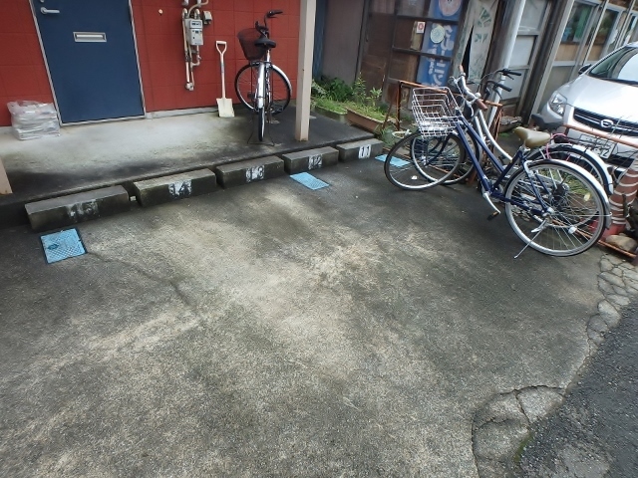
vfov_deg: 63.4
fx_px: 387
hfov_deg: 79.0
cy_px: 239
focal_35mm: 21
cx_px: 319
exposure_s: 1/200
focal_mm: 3.7
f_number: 3.5
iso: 125
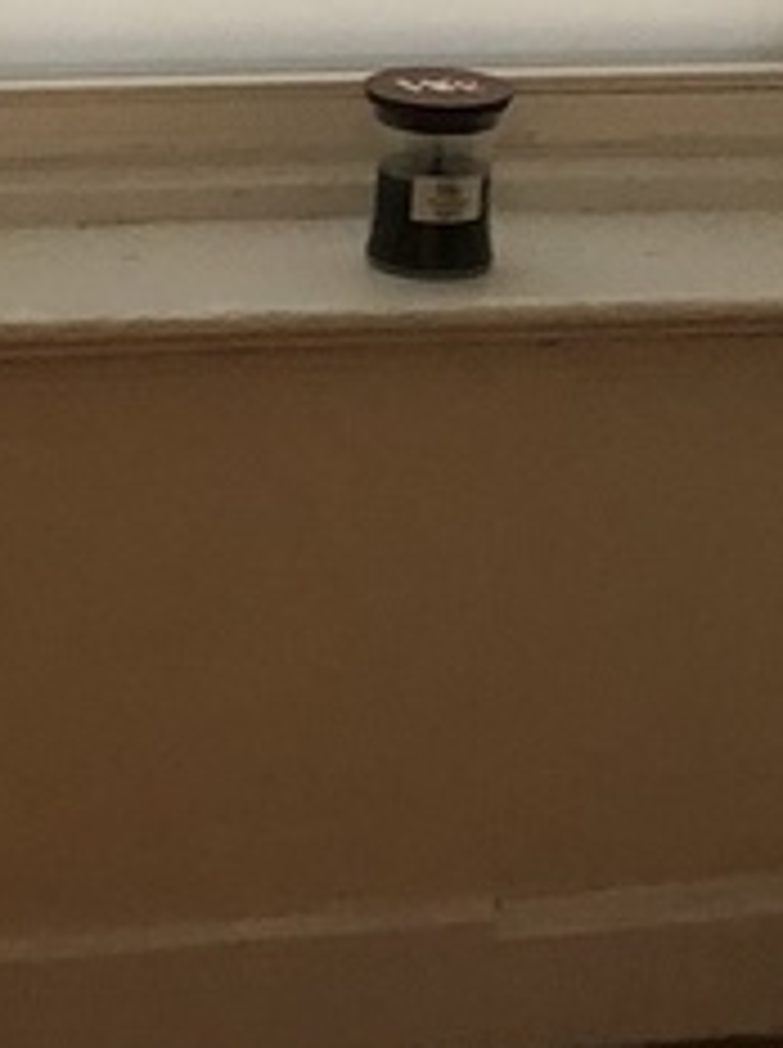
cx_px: 392
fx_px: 3932
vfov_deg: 14.7
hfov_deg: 11.4
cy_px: -216
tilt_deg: -8.5
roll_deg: -4.2
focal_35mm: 130
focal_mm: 4
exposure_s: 1/13
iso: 100
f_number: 1.8
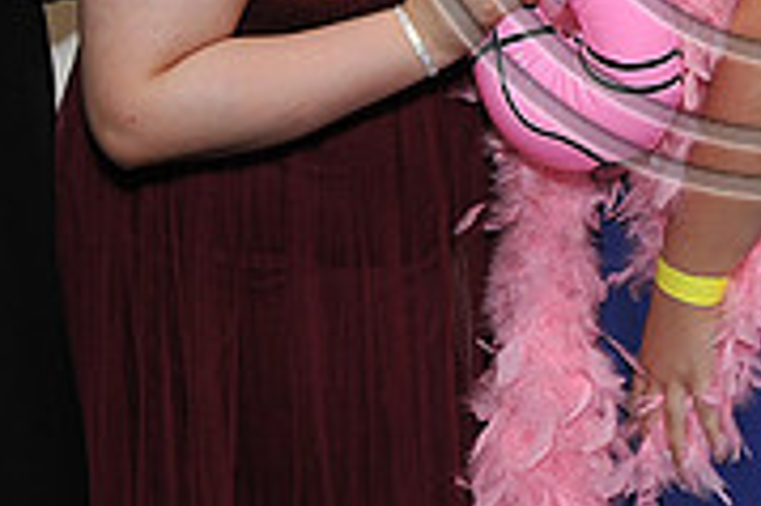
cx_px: 804
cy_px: -238
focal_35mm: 136
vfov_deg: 9.8
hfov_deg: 14.8
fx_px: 2872
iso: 800
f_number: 6.3
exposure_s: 1/60
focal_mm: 42
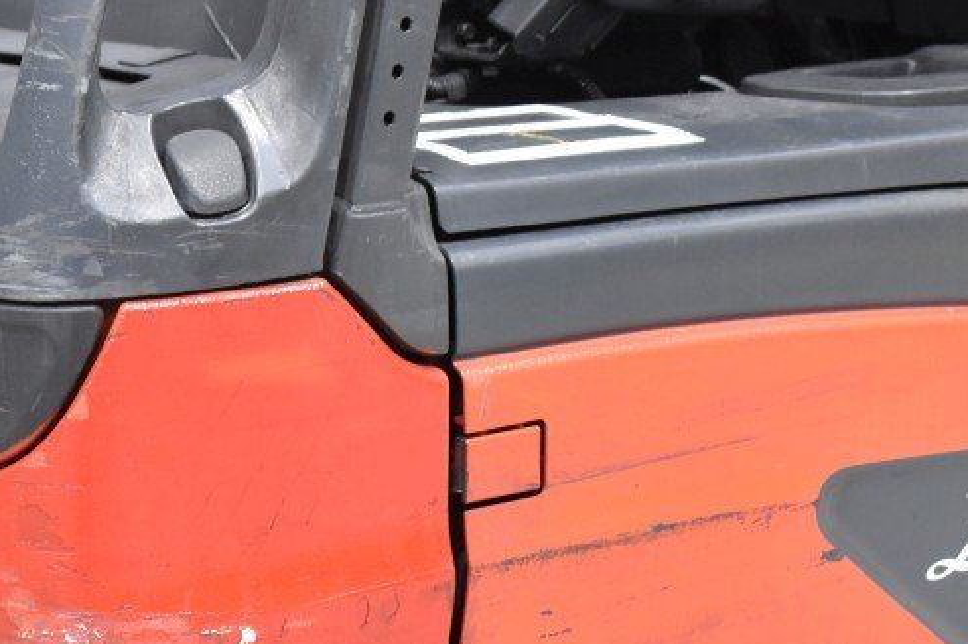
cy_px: 595
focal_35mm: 88
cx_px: 140
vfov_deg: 15.3
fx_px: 2365
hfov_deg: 22.7
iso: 1600
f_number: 4.5
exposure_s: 1/25
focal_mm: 24
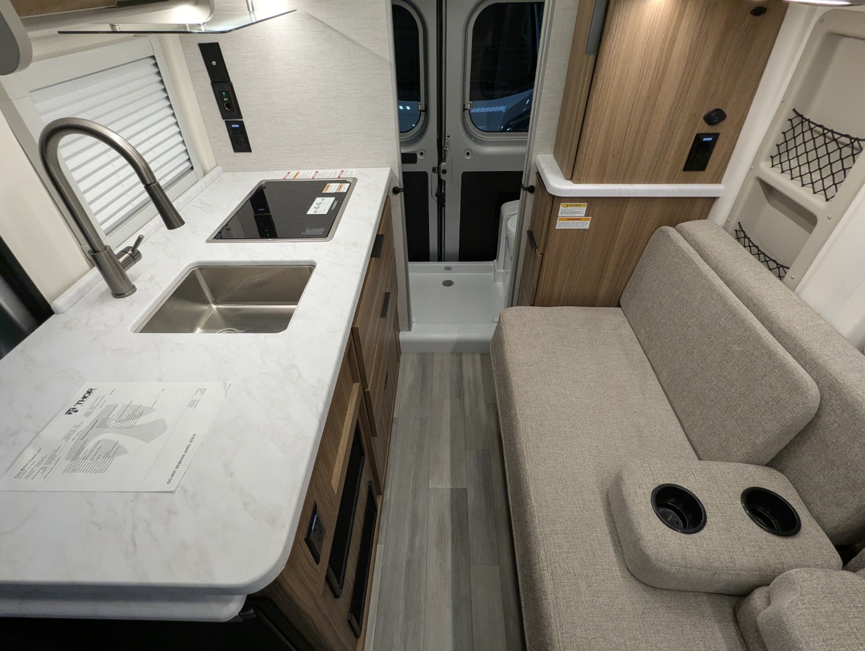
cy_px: 326
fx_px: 400
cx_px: 432
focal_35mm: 16
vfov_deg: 78.2
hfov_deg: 94.4
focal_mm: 2.35
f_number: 2.2
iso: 239
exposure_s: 1/176
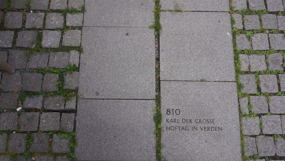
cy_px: 78
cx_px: 143
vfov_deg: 33.7
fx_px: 265
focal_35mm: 35
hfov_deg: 56.6
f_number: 4
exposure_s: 1/160
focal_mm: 22
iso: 100
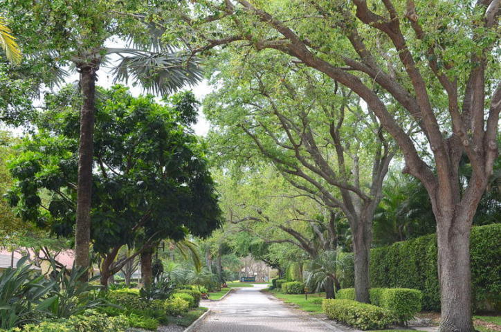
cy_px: 166
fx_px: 667
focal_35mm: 48
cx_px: 250
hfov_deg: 41.2
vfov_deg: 28.0
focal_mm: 32
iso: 200
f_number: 8
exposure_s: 1/250
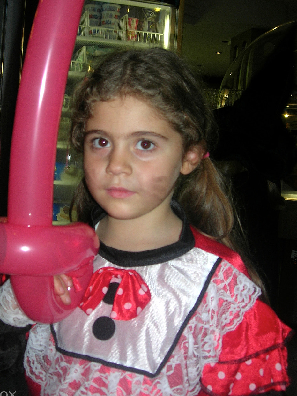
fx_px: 560
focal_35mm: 49
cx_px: 128
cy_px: 185
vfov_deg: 38.9
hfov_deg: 29.6
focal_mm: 7.8
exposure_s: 1/60.1
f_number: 2.8
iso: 64
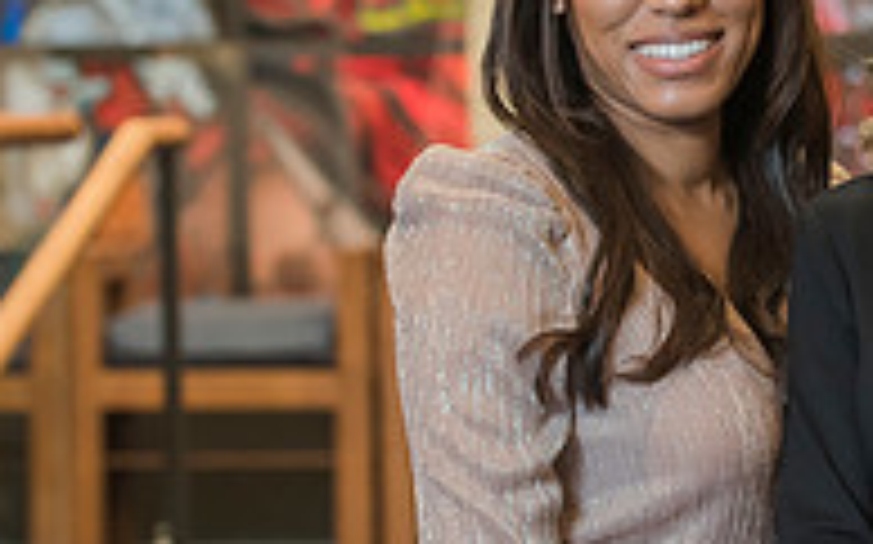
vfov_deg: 4.8
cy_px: 306
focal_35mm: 273
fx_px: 6491
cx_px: 895
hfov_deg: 7.7
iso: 1000
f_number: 4
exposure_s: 1/100
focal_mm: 82
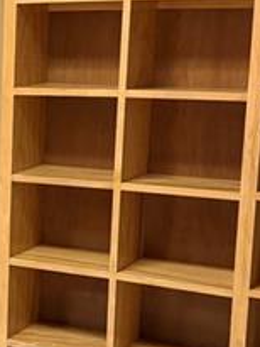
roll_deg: -0.1
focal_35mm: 90
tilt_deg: -8.1
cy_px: 203
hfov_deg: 15.7
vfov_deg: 21.7
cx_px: -69
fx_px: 900
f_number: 1.78
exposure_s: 1/60
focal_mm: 6.76
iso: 800
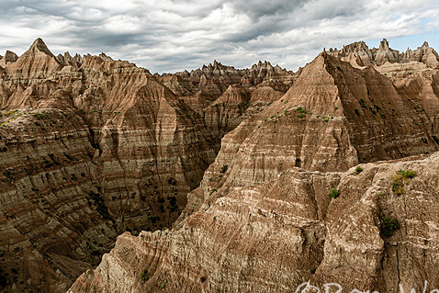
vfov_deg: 38.9
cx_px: 231
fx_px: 415
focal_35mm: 34
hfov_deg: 55.8
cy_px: 142
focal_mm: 28
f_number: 9
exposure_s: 1/125
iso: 100
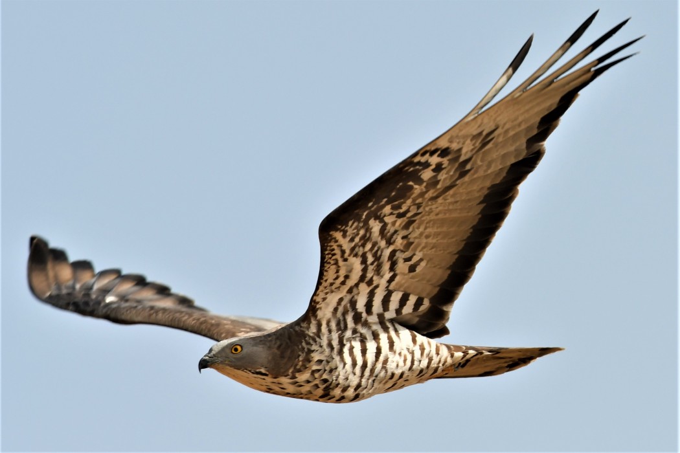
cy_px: 226
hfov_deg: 3.3
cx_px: 340
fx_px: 11899
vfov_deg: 2.2
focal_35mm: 630
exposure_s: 1/1000
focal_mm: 420
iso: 200
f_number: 7.1
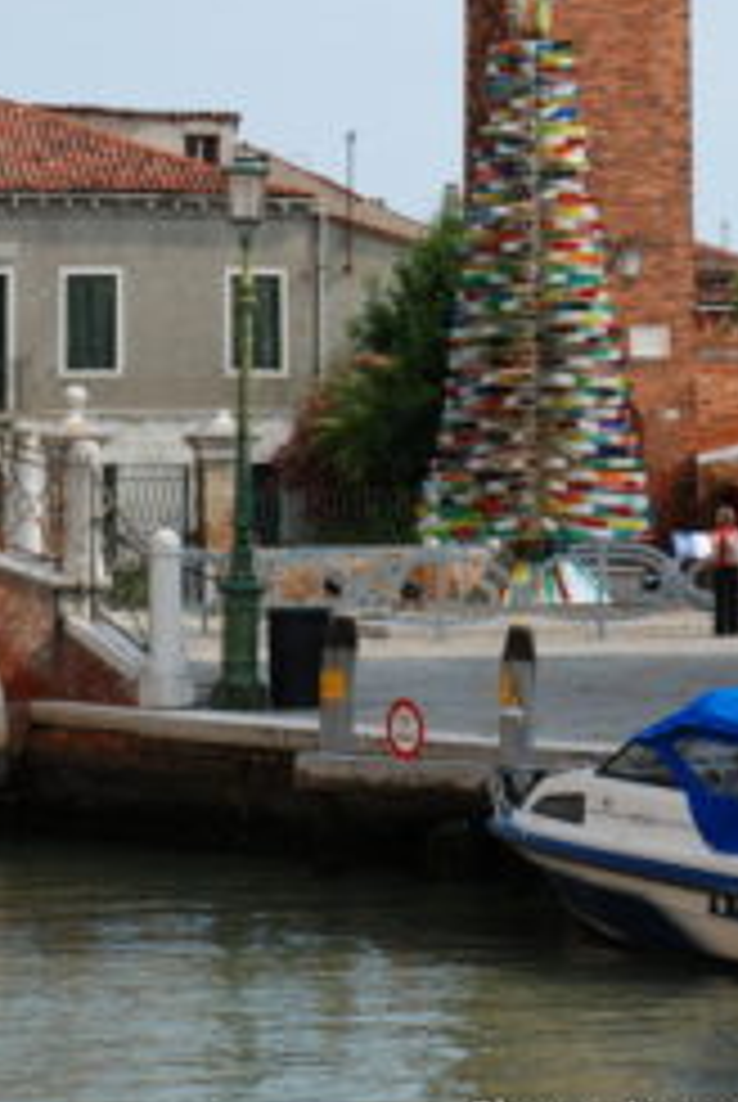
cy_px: 58
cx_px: 533
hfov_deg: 9.3
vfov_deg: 13.8
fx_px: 4507
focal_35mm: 147
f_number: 11
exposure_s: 1/100
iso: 100
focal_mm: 48
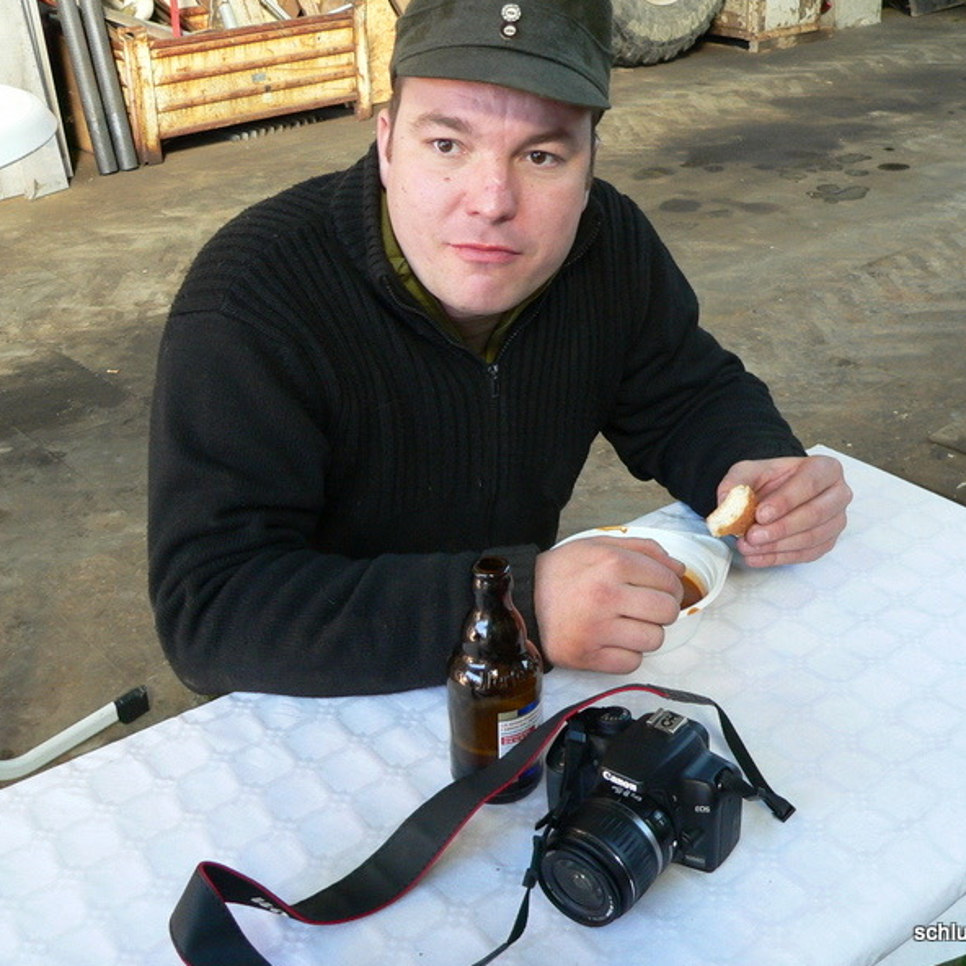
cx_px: 512
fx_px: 1358
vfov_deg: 39.2
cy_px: 483
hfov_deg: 39.2
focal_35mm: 43
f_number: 2.8
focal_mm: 6
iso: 200
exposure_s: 1/60
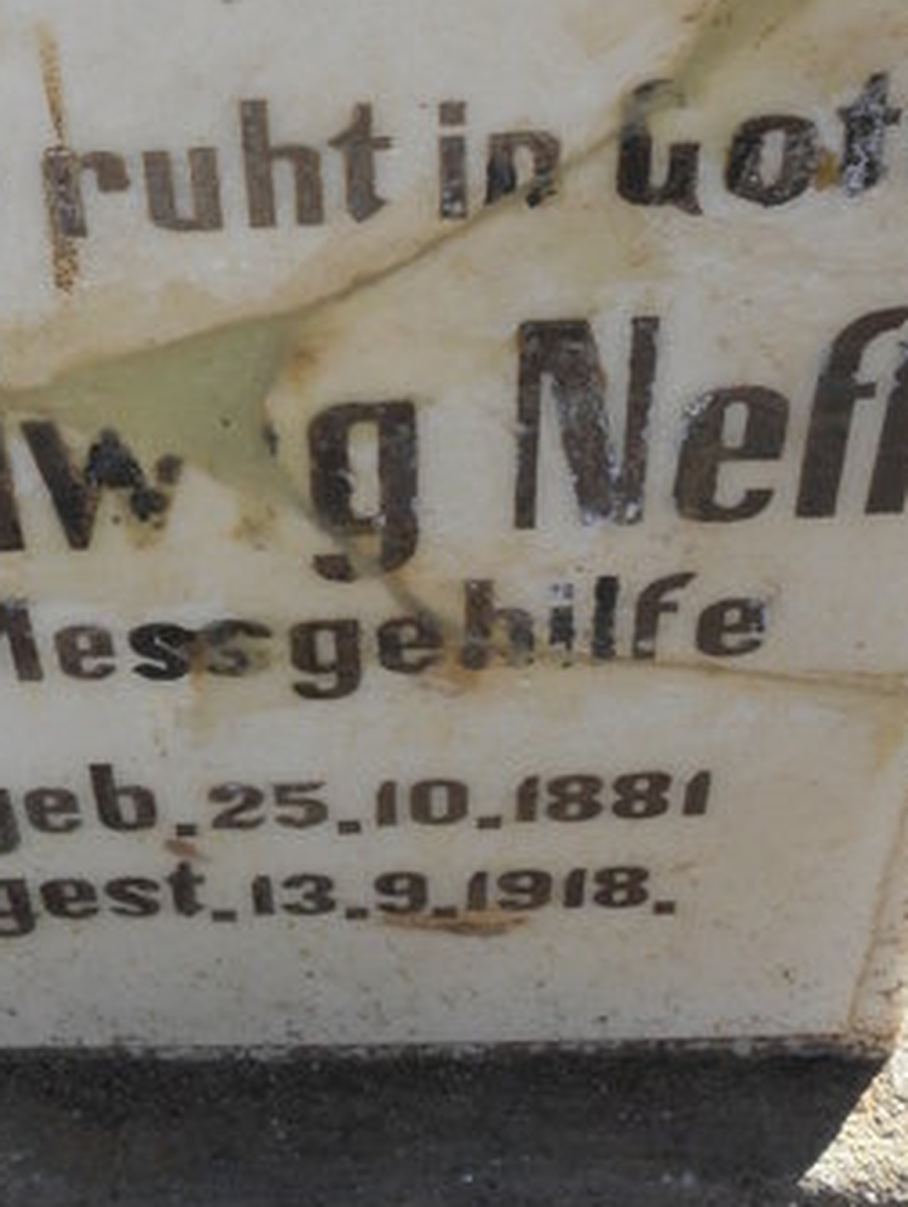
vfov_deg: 30.5
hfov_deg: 23.4
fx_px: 2164
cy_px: 267
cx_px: 198
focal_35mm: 62
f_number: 5.6
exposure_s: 1/125
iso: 64
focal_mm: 4.6
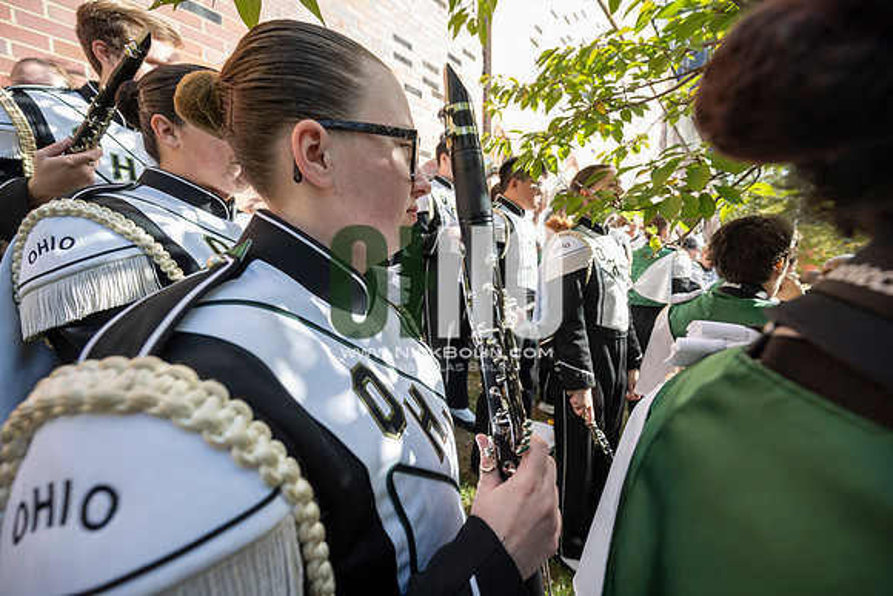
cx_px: 446
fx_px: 347
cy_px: 298
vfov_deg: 81.2
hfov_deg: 104.2
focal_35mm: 14
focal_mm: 14
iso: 320
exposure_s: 1/500
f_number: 4.5
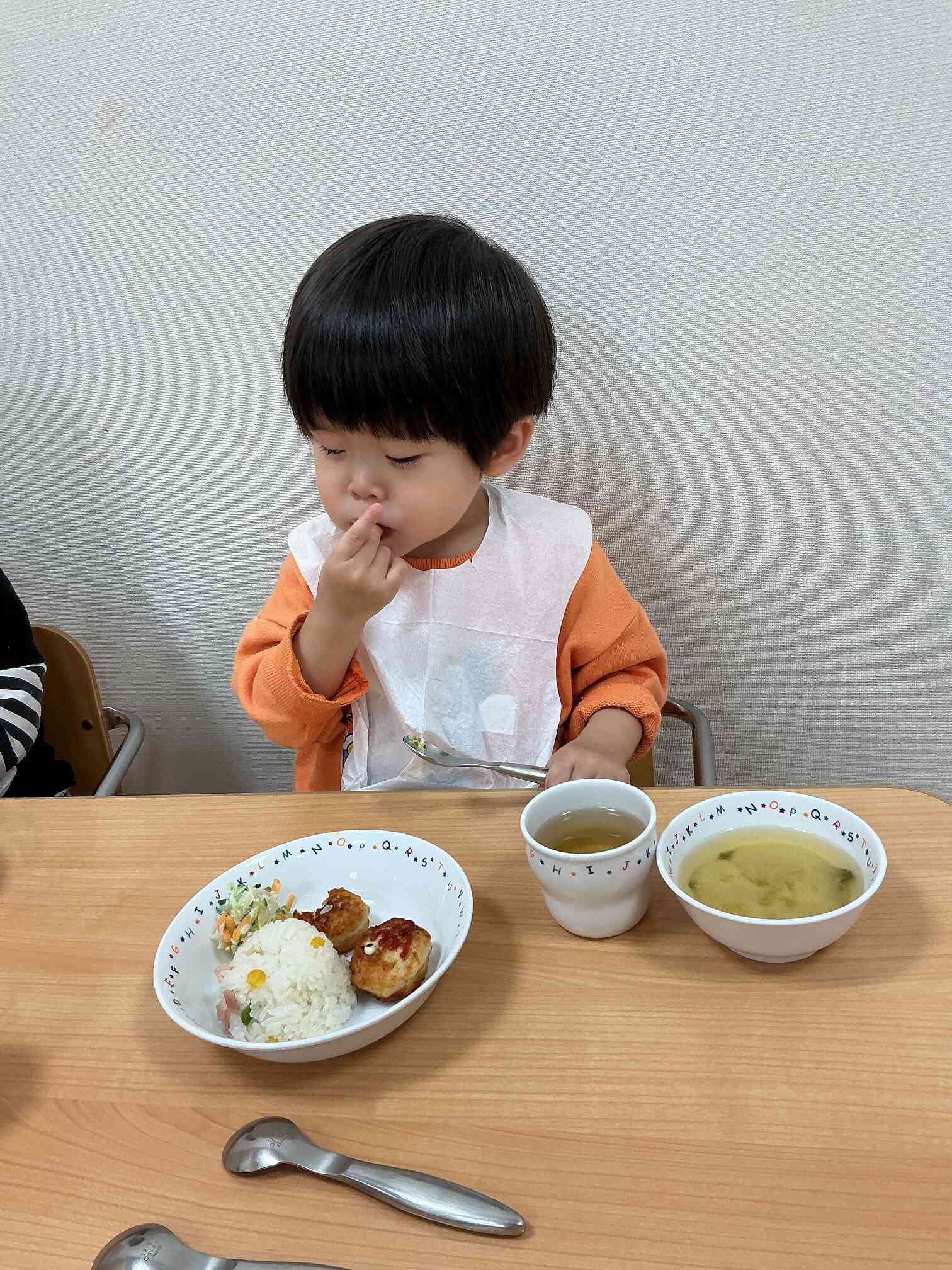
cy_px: 635
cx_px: 476
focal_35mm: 29
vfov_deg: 61.7
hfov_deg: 48.2
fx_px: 1063
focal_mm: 3
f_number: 1.8
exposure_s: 1/100
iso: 32
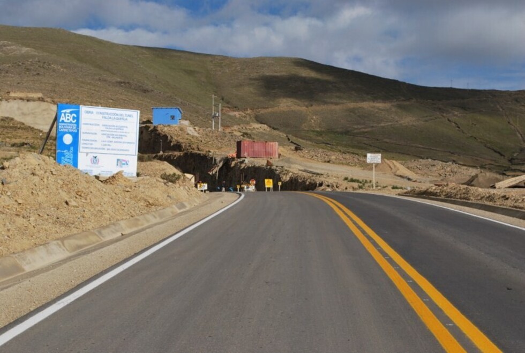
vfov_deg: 20.7
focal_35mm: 66
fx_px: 965
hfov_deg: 30.4
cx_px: 262
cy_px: 176
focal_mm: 44
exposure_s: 1/320
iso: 100
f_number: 9
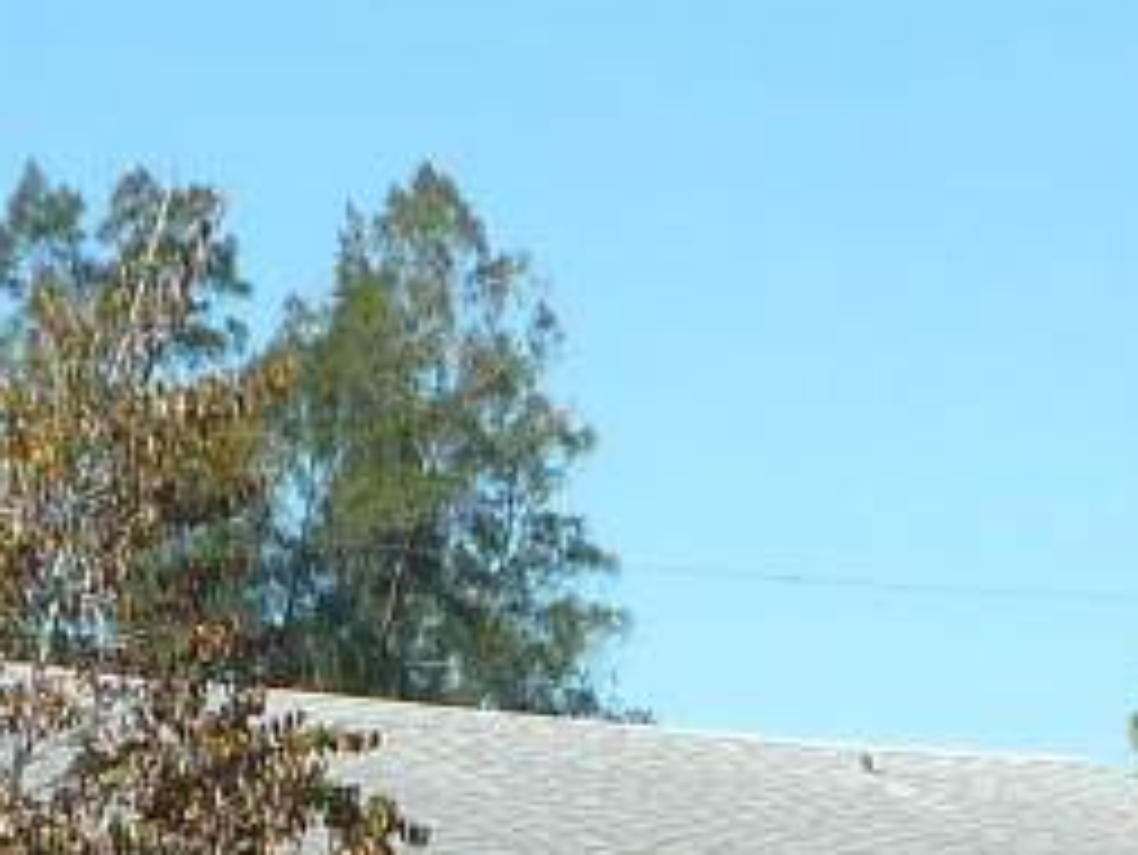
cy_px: 1251
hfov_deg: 11.3
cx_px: 909
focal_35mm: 174
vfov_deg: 8.4
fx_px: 5723
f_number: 4.5
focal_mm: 5.3
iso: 100
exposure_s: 1/400
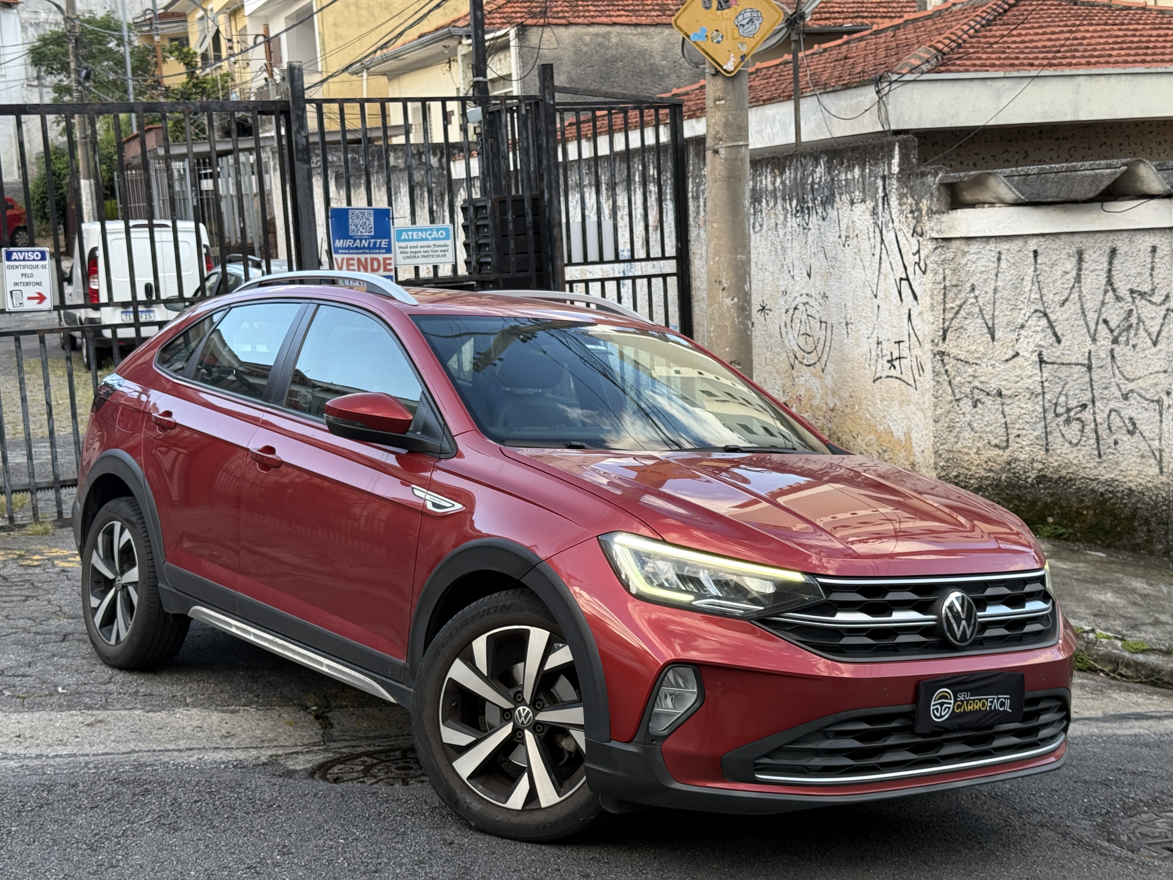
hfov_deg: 39.7
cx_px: 586
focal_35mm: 48
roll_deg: +3.3
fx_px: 1627
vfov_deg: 30.3
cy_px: 440
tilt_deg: -7.2
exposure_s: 1/241
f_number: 1.78
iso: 64
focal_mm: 6.76
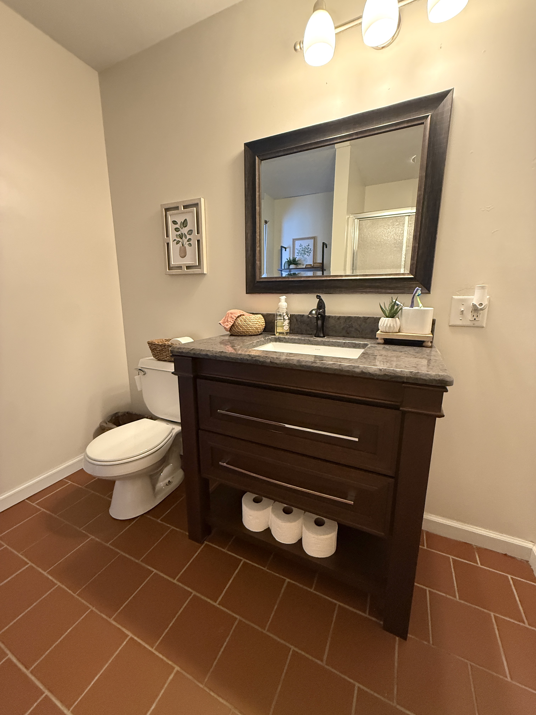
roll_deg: -2.4
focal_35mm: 14
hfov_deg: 85.7
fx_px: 289
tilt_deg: -9.4
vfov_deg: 102.1
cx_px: 268
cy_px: 358
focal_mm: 2.22
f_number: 2.2
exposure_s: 1/60
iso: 500
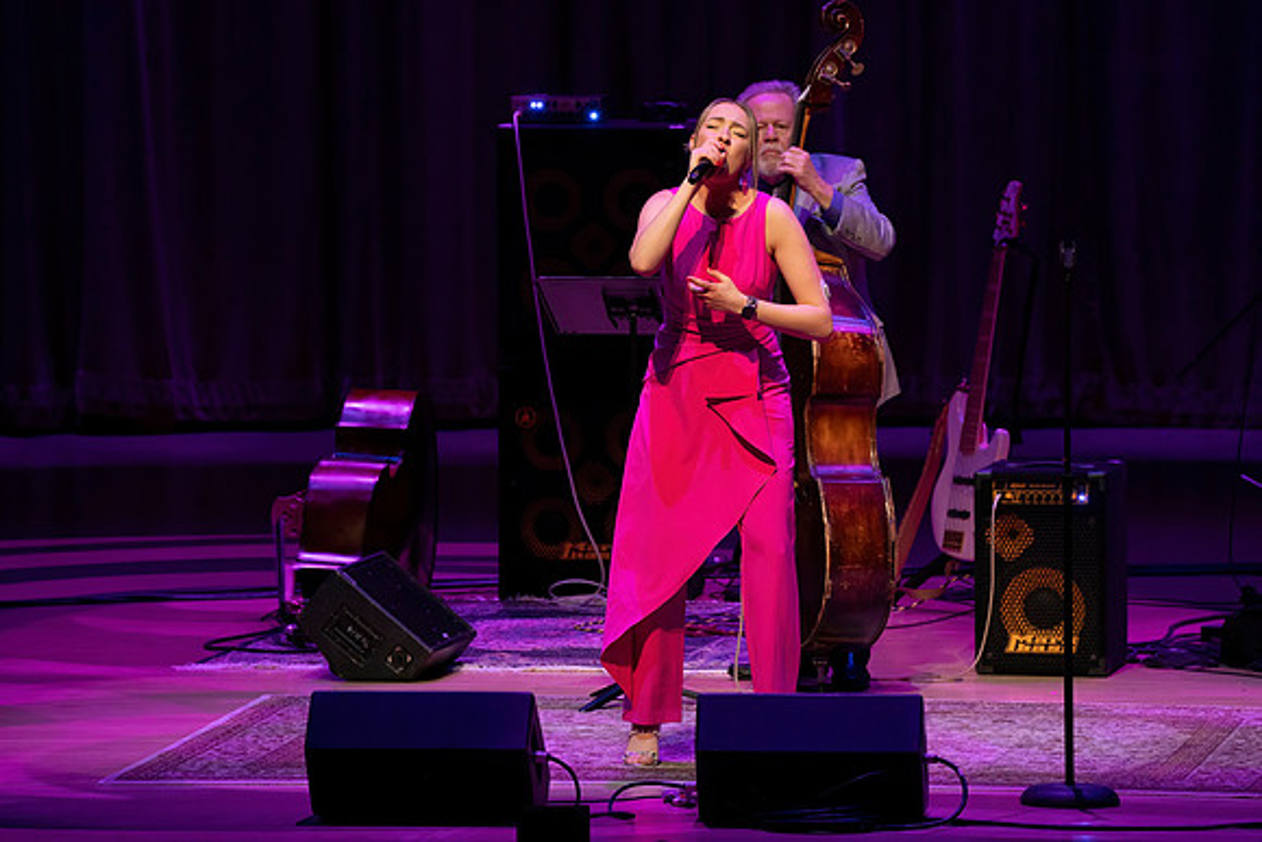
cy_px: 421
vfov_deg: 4.1
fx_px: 11676
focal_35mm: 333
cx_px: 631
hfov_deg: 6.2
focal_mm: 333
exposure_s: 1/250
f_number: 8
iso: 5000
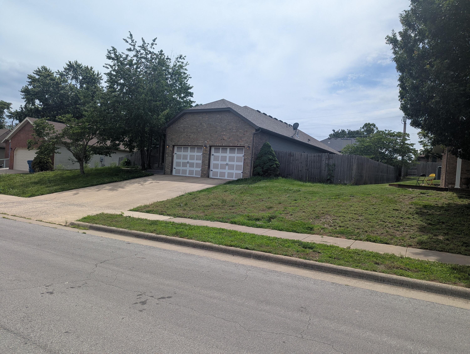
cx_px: 235
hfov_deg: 71.5
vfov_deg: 56.9
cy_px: 177
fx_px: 326
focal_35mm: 24
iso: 43
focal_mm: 6.81
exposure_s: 1/3425
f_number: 1.85
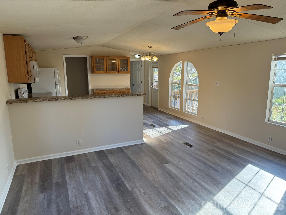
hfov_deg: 71.6
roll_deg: +0.2
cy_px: 108
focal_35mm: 24
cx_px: 143
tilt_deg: -9.4
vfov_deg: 56.8
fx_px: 198
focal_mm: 6.76
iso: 100
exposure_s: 1/275
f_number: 1.78
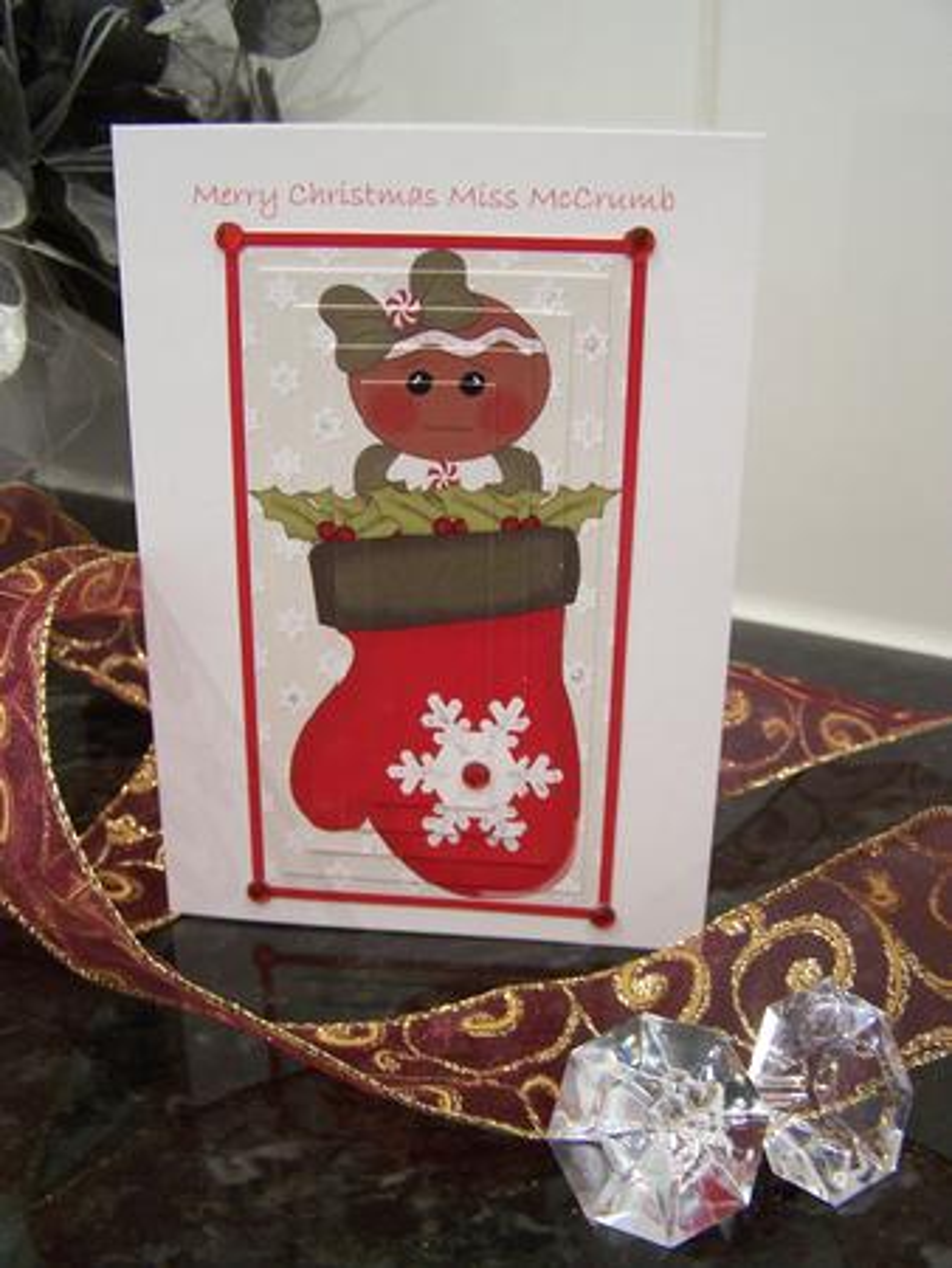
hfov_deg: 37.8
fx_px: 1392
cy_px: 634
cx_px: 476
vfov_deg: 49.0
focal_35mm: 38
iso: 140
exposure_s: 1/8
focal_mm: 6.3
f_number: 2.8
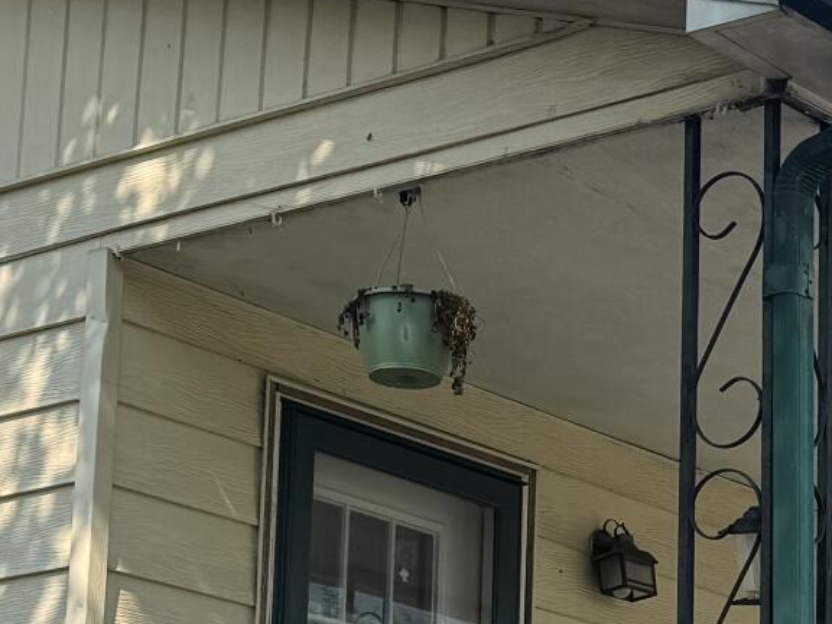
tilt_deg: +12.8
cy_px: 569
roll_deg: -1.2
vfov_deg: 11.8
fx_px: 3004
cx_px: 631
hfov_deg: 15.7
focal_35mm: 125
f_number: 1.78
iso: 80
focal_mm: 6.76
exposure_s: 1/3802
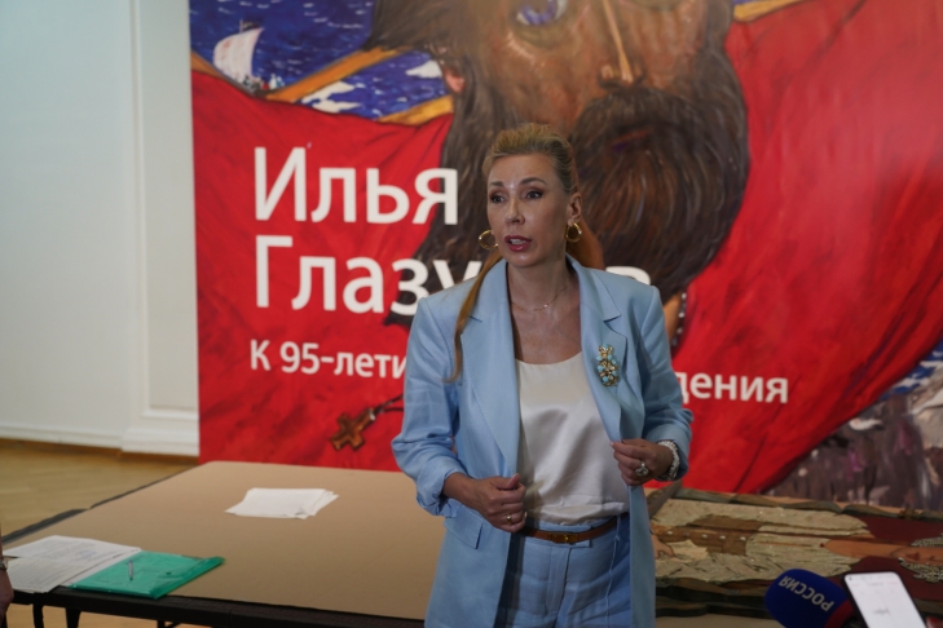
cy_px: 314
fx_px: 1467
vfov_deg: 24.2
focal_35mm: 56
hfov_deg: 35.6
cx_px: 472
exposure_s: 1/125
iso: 1250
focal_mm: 56
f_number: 4
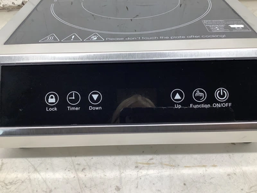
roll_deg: +2.4
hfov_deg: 58.4
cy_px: 96
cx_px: 128
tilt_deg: -40.9
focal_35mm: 31
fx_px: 230
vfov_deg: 45.4
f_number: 2.4
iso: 64
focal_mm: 3.3
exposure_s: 1/60
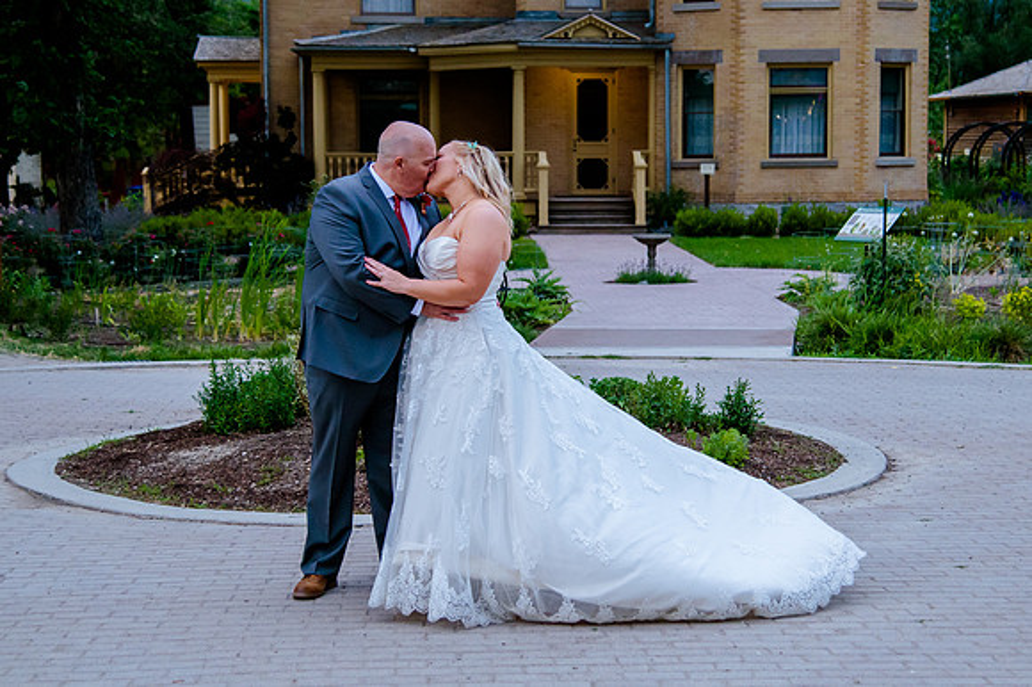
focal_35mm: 73
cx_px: 549
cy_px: 292
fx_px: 2089
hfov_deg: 27.7
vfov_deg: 18.7
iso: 2000
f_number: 4
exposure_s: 1/400
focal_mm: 52
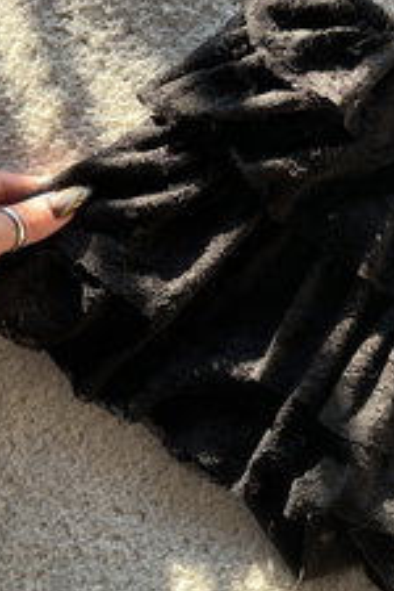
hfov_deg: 20.7
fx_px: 1051
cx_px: 365
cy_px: 243
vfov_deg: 31.4
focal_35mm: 64
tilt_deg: -85.7
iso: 50
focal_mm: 5.7
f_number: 1.5
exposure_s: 1/121
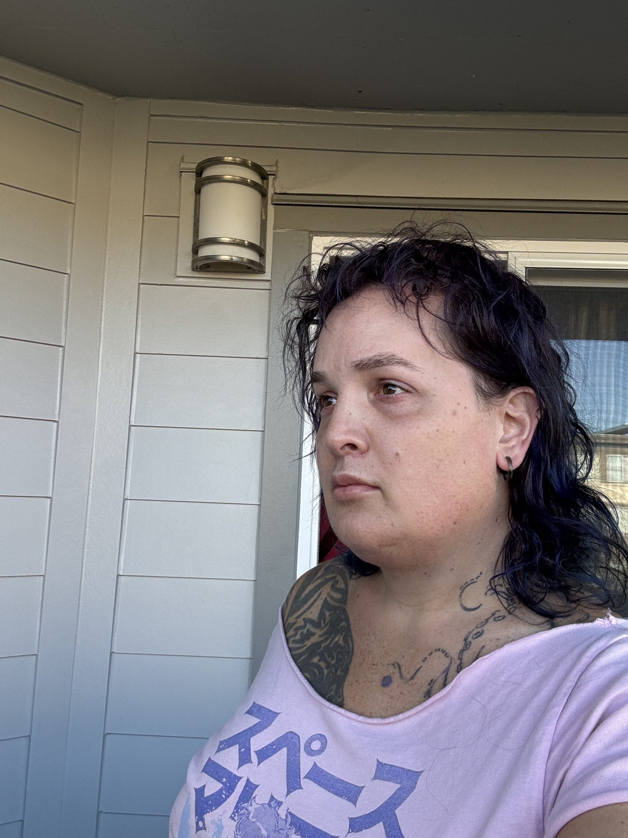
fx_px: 726
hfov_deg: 46.8
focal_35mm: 30
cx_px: 314
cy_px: 419
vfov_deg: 60.0
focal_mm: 2.69
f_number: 1.9
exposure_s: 1/122
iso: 25
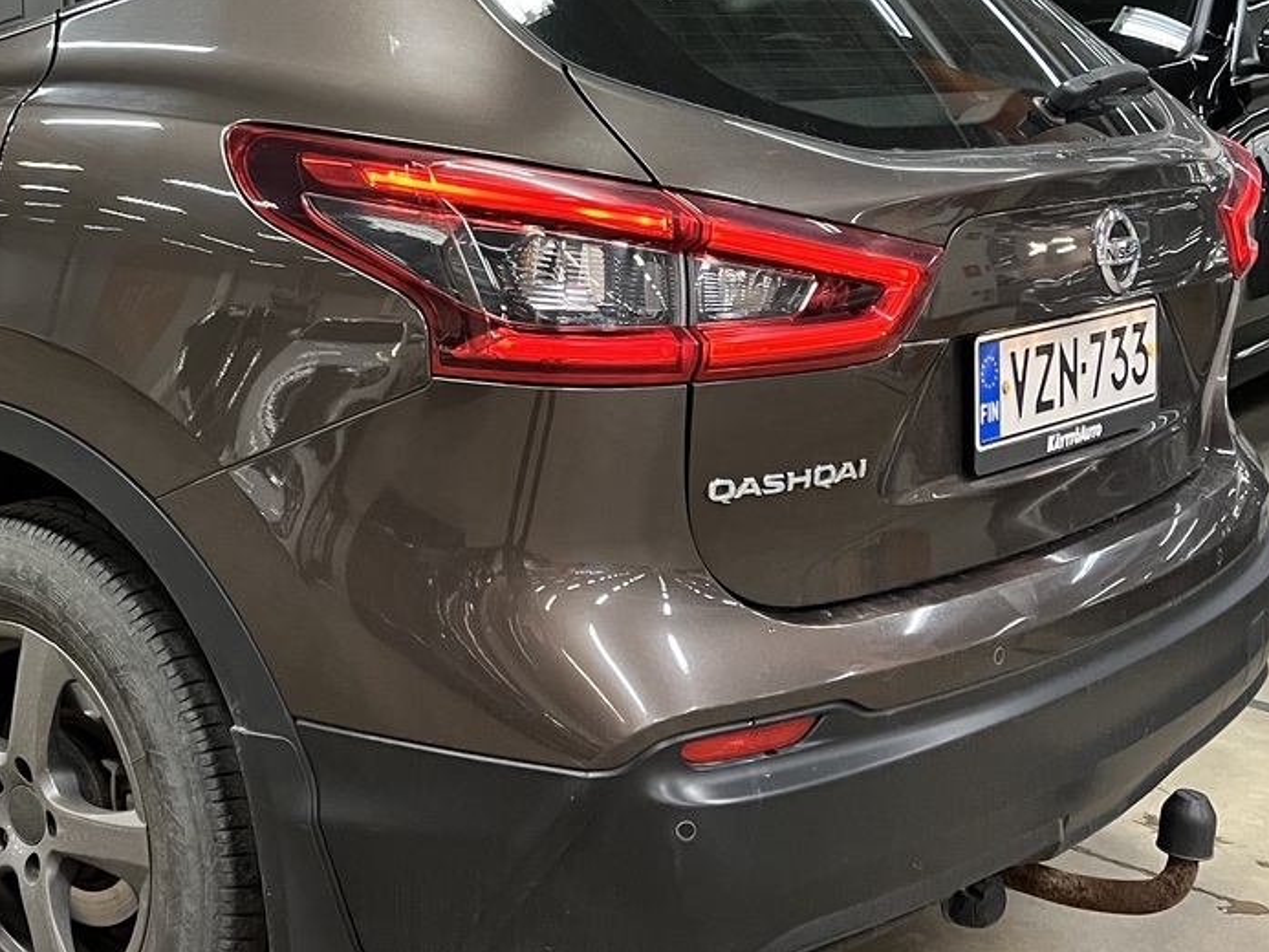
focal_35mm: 54
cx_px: 145
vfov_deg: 26.7
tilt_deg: -8.7
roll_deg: -2.7
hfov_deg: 33.8
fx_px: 1980
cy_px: 247
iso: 320
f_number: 1.6
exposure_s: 1/50
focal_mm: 5.1
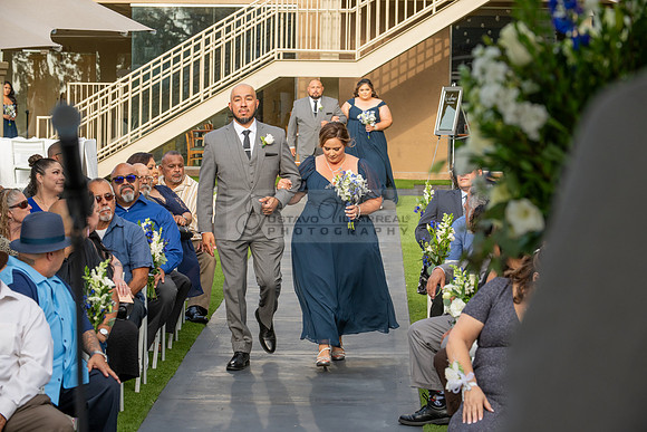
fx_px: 1977
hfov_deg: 18.6
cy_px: 216
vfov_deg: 12.5
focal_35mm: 110
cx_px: 324
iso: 400
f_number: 6.3
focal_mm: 110
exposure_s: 1/400
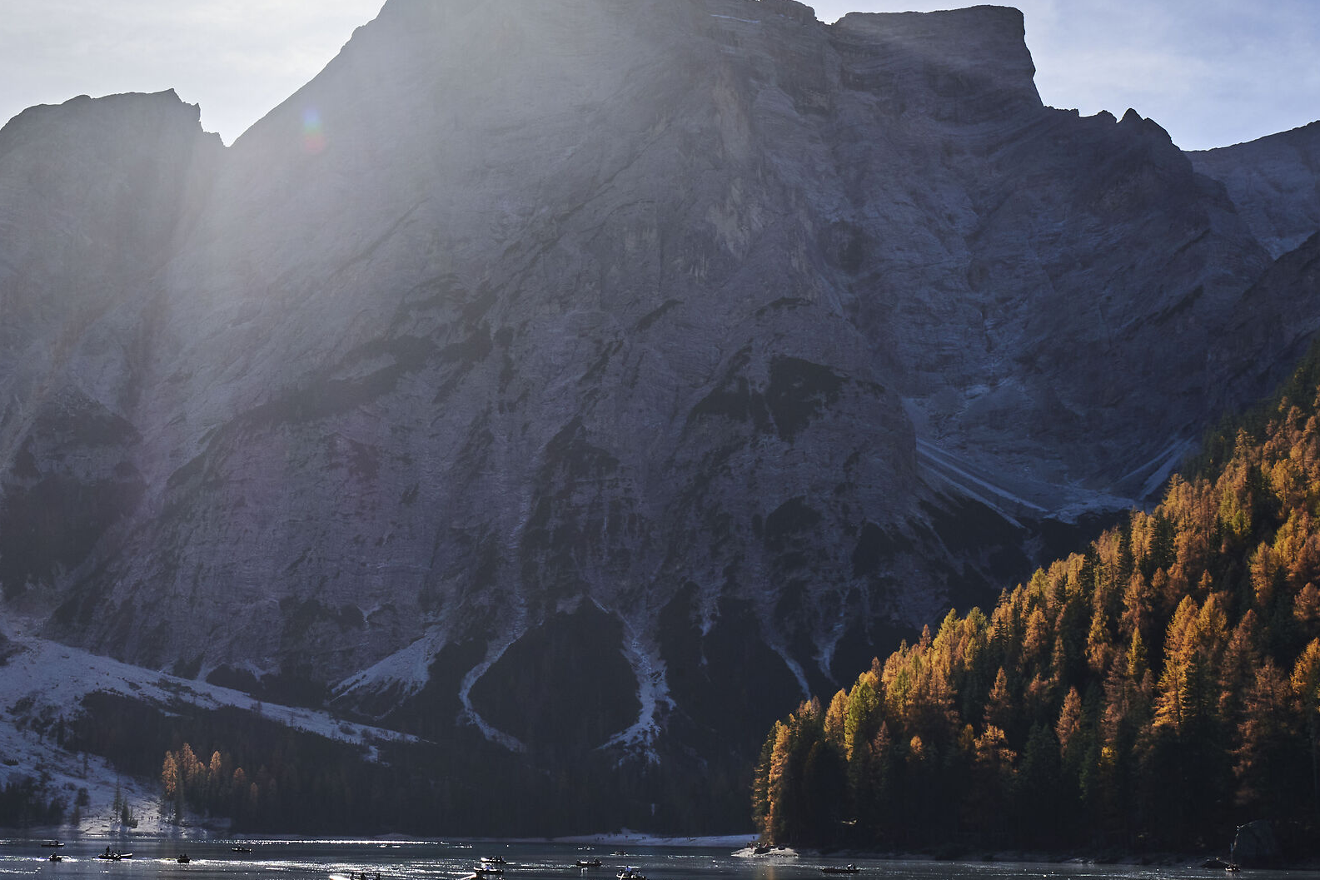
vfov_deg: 25.5
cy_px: 510
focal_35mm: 53
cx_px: 369
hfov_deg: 36.8
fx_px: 1943
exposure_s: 1/640
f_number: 9
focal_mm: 23
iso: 250
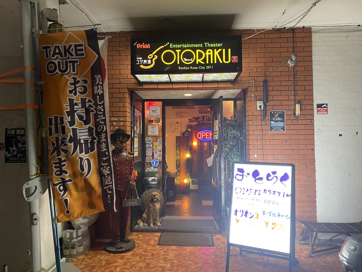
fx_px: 272
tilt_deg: +2.4
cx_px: 181
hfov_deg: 67.3
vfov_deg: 53.1
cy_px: 136
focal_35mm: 26
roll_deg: +1.0
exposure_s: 1/60
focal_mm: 4.25
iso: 400
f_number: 1.8
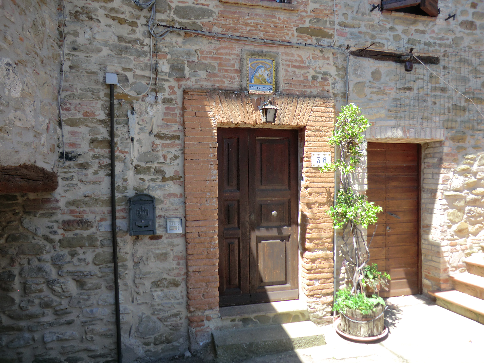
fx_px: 336
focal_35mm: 24
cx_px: 242
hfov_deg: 71.6
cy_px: 182
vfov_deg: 56.8
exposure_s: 1/200
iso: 64
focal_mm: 4.3
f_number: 3.2
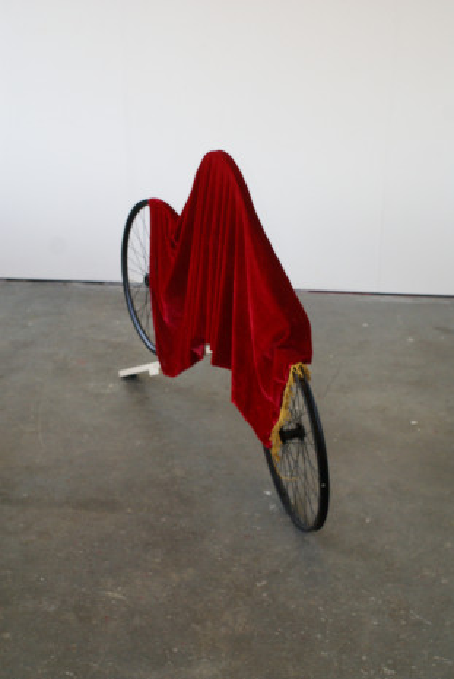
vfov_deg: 37.8
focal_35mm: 52
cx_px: 227
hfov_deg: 25.8
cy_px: 340
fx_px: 991
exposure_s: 1/60
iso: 400
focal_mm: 35
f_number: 5.6
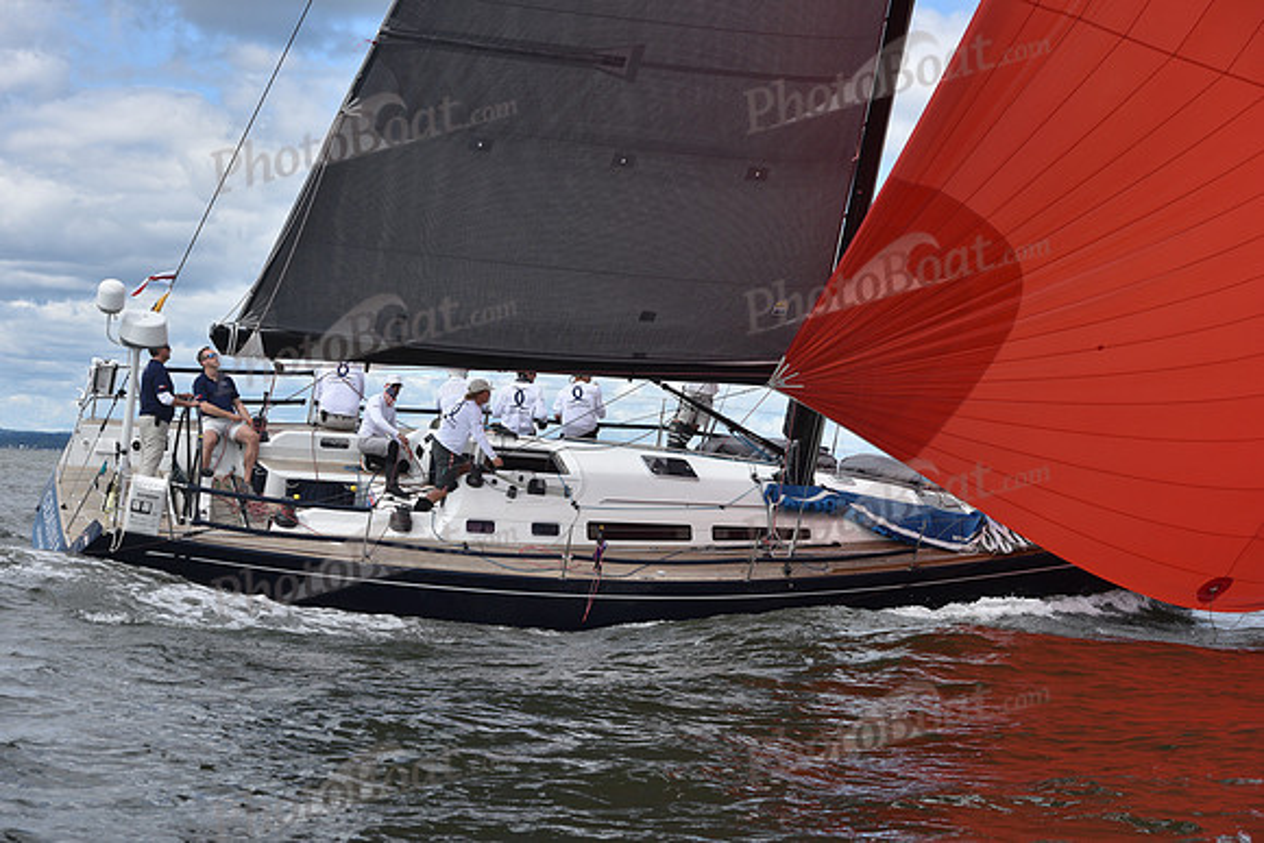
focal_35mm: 70
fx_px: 2458
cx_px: 632
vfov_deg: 19.5
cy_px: 422
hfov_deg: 28.8
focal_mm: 70
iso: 250
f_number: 7.1
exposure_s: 1/1000
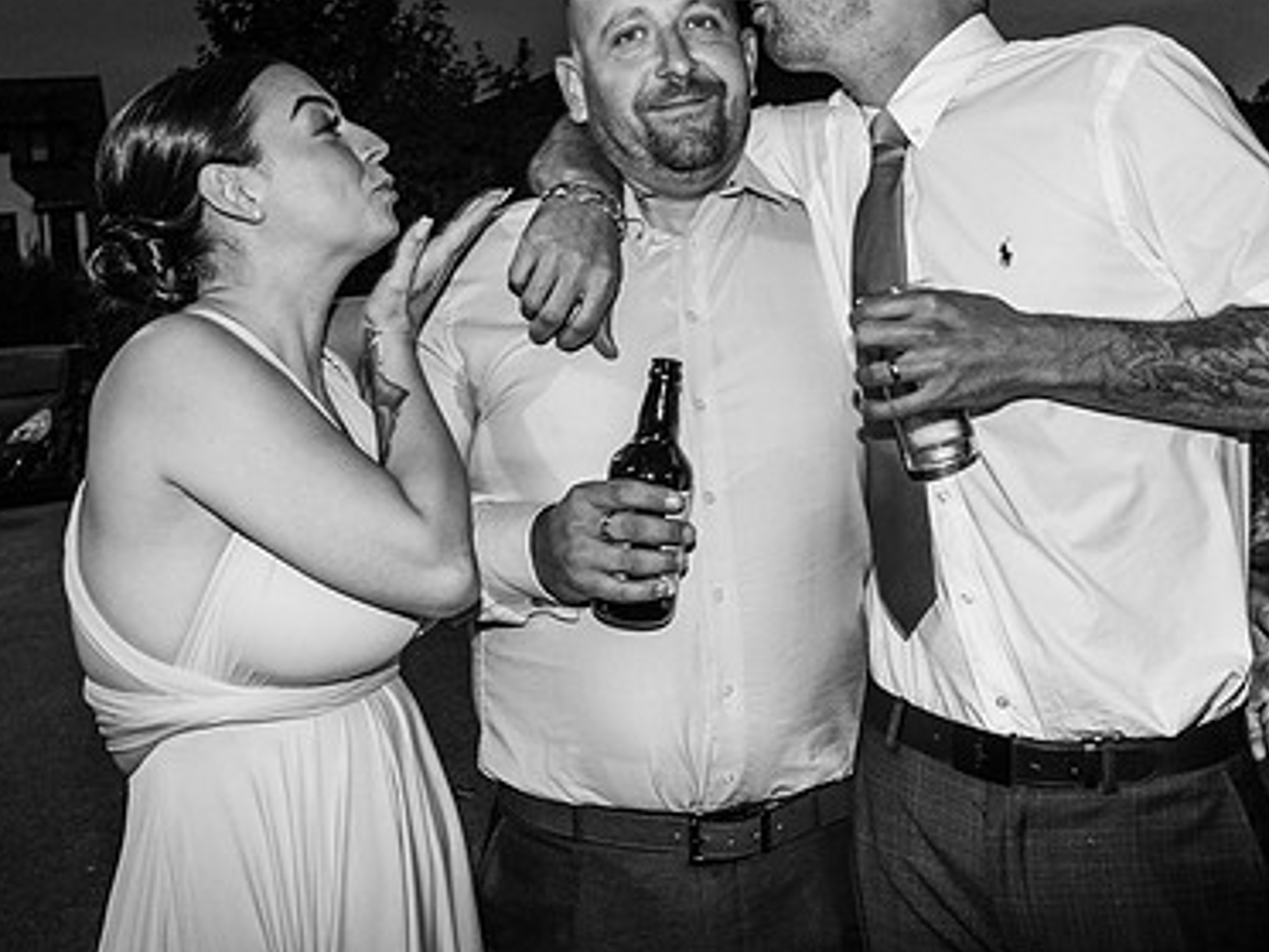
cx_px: 723
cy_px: 312
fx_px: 1650
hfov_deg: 42.0
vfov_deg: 31.9
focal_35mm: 45
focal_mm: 20
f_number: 5
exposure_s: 1/40
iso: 640
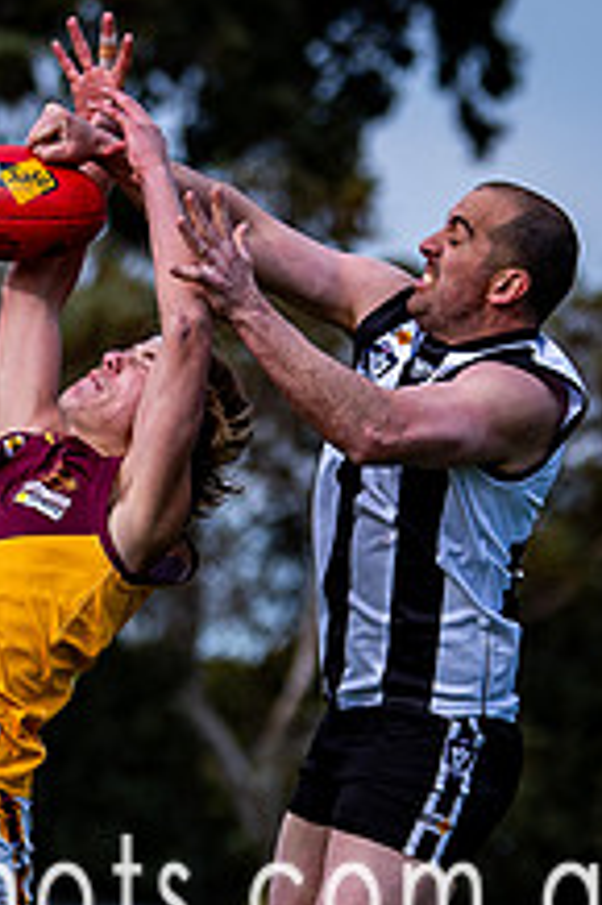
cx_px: 85
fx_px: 15525
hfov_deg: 2.2
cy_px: 824
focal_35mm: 618
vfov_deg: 3.3
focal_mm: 112
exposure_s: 1/1600
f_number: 2.8
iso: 100
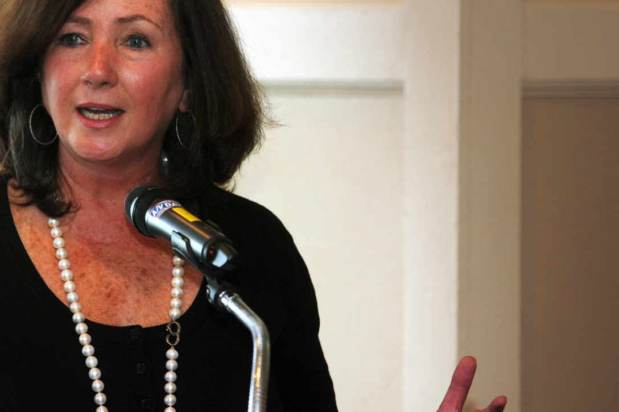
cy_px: 236
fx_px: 5260
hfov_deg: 6.7
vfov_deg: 4.5
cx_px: 126
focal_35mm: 306
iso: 800
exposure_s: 1/60
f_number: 5.6
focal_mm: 185
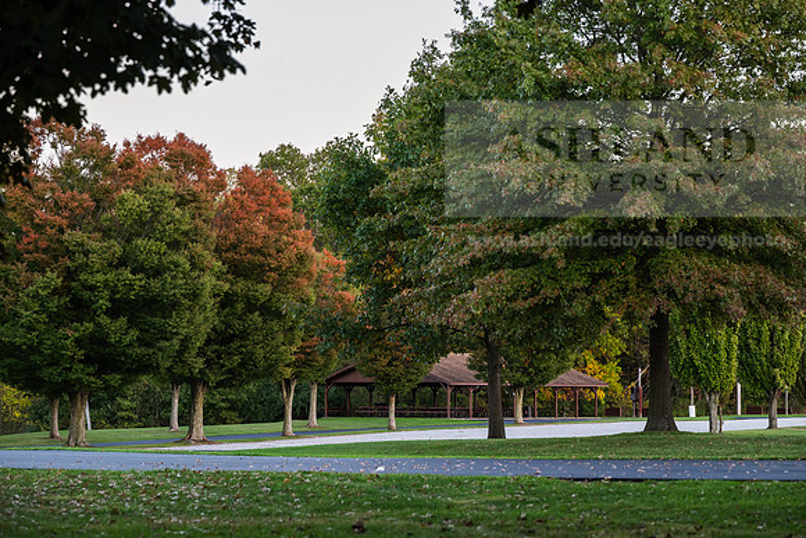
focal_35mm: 105
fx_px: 2351
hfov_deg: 19.5
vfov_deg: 13.0
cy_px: 269
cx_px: 403
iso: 800
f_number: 4.5
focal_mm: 105
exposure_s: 1/250
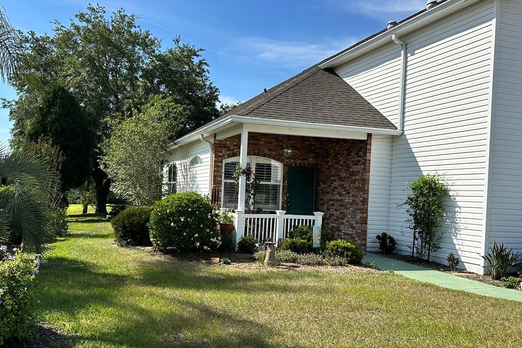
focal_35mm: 35
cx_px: 223
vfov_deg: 37.8
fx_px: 508
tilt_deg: +1.6
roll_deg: -2.0
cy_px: 198
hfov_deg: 54.2
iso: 80
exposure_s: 1/4348
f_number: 1.78
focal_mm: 6.86
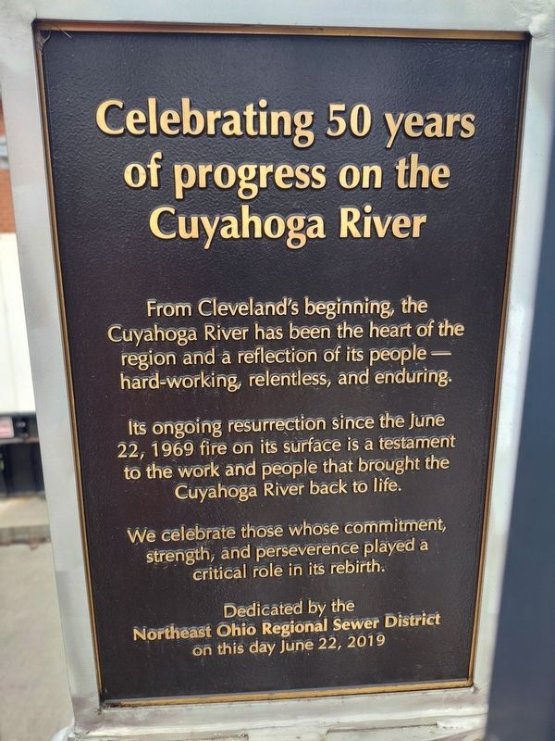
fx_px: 492
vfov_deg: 73.9
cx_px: 278
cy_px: 370
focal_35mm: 23
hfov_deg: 58.9
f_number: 1.8
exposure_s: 1/200
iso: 113
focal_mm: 5.56
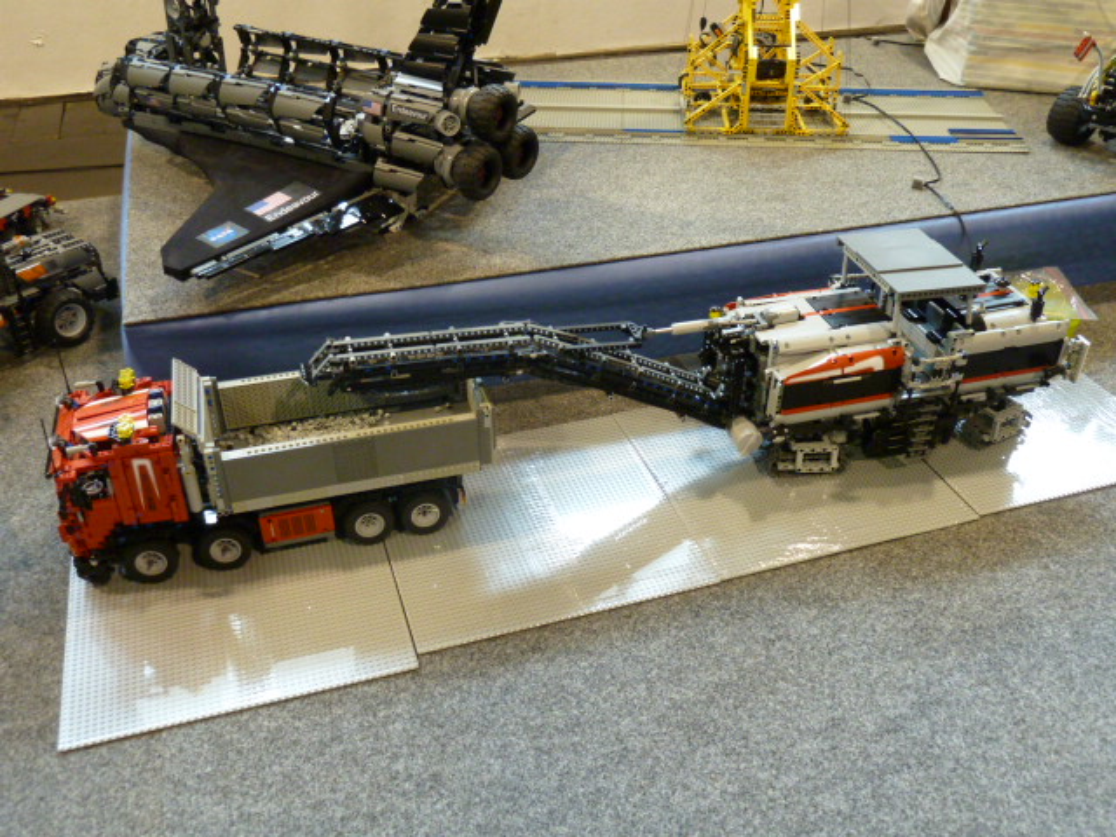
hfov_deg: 56.8
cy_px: 418
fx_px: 1032
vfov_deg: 44.2
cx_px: 558
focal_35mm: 32
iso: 400
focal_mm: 5.3
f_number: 3.5
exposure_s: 1/30
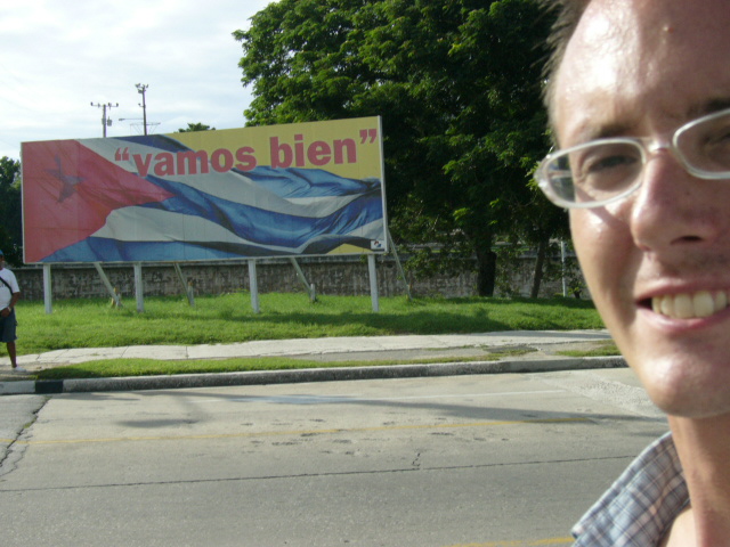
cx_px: 365
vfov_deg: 27.5
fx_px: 1118
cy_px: 274
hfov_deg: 36.2
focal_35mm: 53
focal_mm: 8.8
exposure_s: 1/160
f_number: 9.7
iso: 100
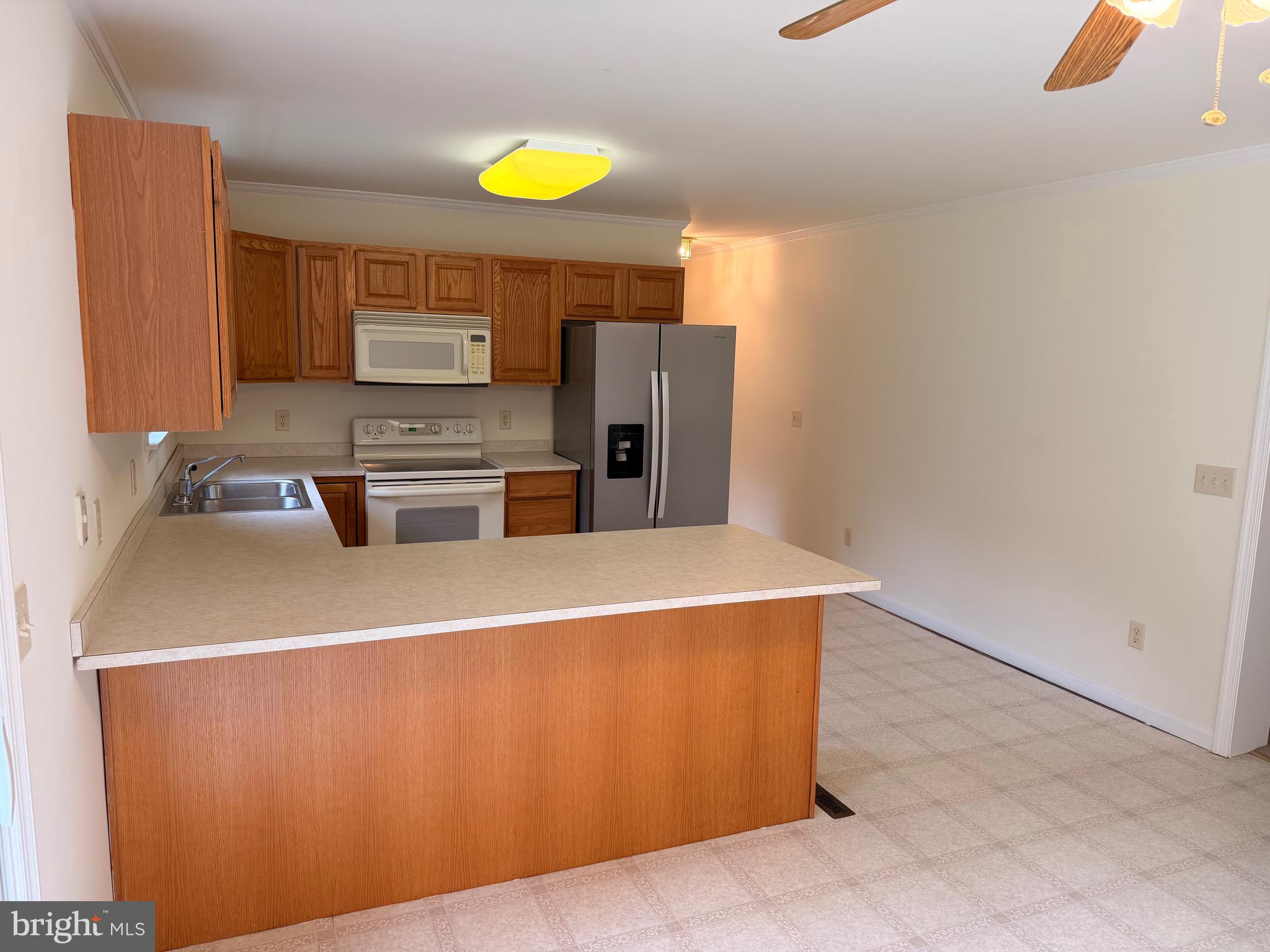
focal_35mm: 24
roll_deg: -1.2
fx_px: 881
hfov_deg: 71.6
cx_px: 635
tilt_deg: -8.5
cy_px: 476
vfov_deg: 56.8
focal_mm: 6.76
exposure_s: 1/120
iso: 100
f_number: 1.78
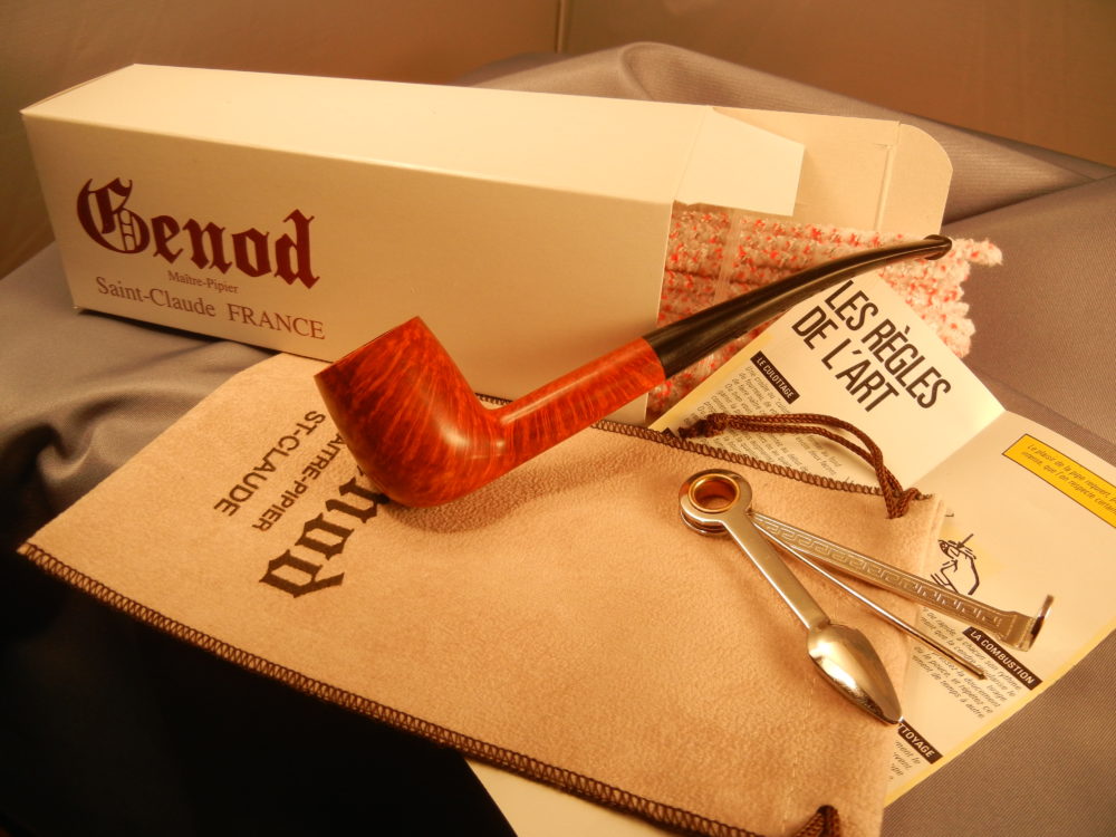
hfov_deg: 60.0
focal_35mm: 30
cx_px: 558
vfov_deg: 46.8
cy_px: 418
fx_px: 967
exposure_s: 1/350
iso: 160
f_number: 3.5
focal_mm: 5.4
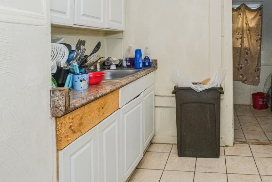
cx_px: 192
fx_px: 204
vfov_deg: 46.0
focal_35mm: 27
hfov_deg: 64.7
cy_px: 42
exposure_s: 1/160
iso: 1600
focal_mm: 10
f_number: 7.1
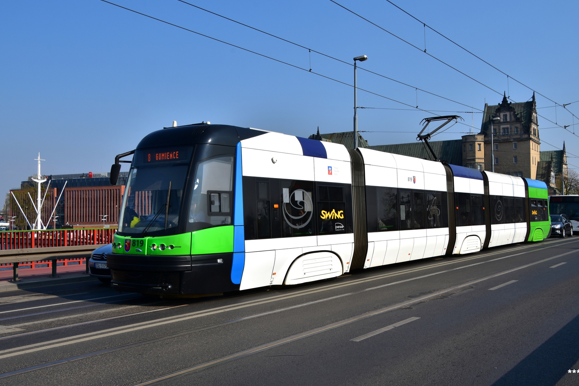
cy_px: 182
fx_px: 579
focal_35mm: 36
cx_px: 278
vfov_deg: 36.9
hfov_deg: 53.1
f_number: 11
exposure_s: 1/125
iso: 100
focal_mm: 22
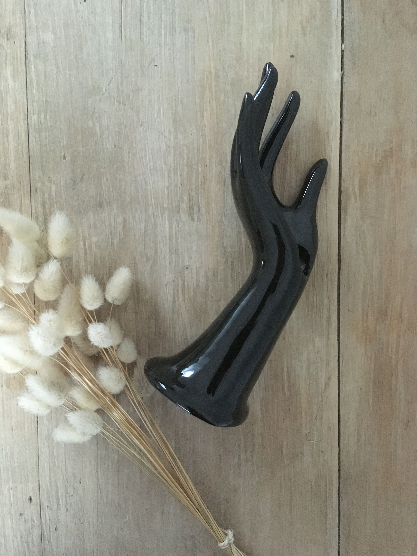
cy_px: 278
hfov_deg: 48.2
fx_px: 466
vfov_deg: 61.7
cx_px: 208
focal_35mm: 29
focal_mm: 4.15
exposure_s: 1/17
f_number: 2.2
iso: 640
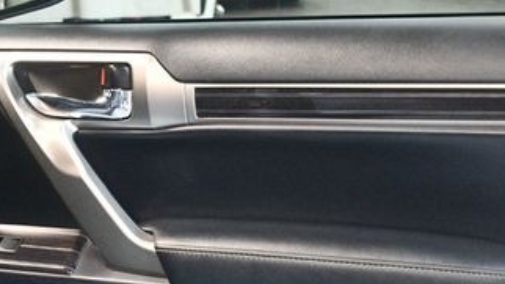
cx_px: 221
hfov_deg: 28.2
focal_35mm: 75
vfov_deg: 15.8
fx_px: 1004
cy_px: 268
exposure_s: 1/60
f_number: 3.8
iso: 5000
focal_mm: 24
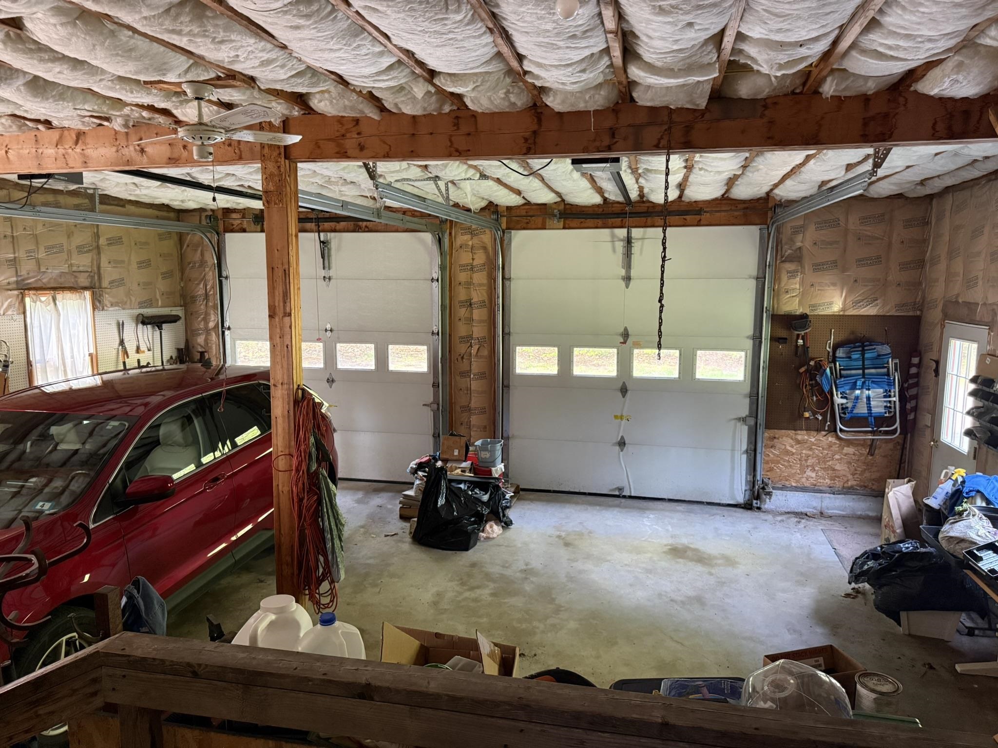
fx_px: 692
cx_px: 499
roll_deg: -0.2
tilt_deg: -6.9
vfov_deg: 56.8
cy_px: 374
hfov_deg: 71.6
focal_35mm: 24
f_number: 1.78
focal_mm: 6.76
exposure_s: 1/60
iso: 640
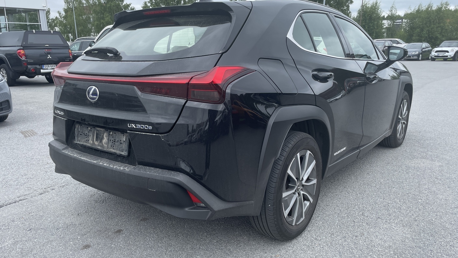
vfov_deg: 40.2
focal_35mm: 29
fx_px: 352
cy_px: 136
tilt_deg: -14.9
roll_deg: +1.0
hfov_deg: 66.1
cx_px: 224
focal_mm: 4.2
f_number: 1.6
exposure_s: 1/932
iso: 32
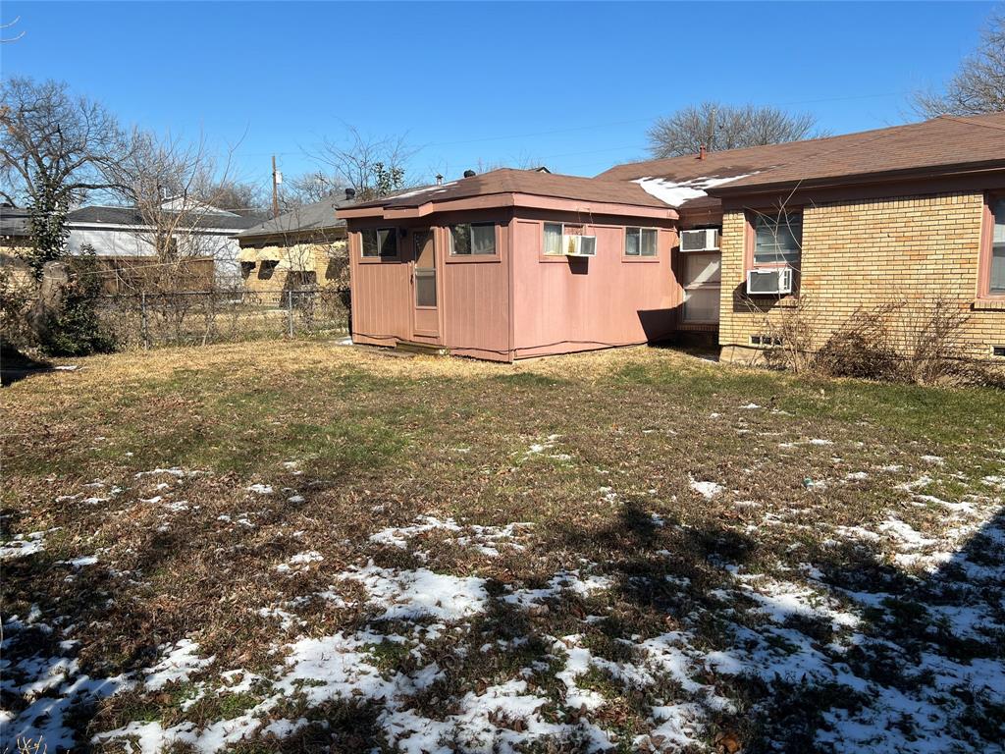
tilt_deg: -8.0
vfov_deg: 53.1
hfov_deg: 67.3
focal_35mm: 26
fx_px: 755
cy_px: 377
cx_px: 502
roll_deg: +1.3
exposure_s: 1/3968
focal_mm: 5.7
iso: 50
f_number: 1.5
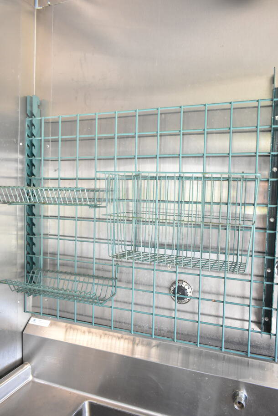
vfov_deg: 67.4
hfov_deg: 48.0
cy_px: 208
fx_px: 312
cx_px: 139
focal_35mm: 27
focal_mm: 18
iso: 1600
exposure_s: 1/60
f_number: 4
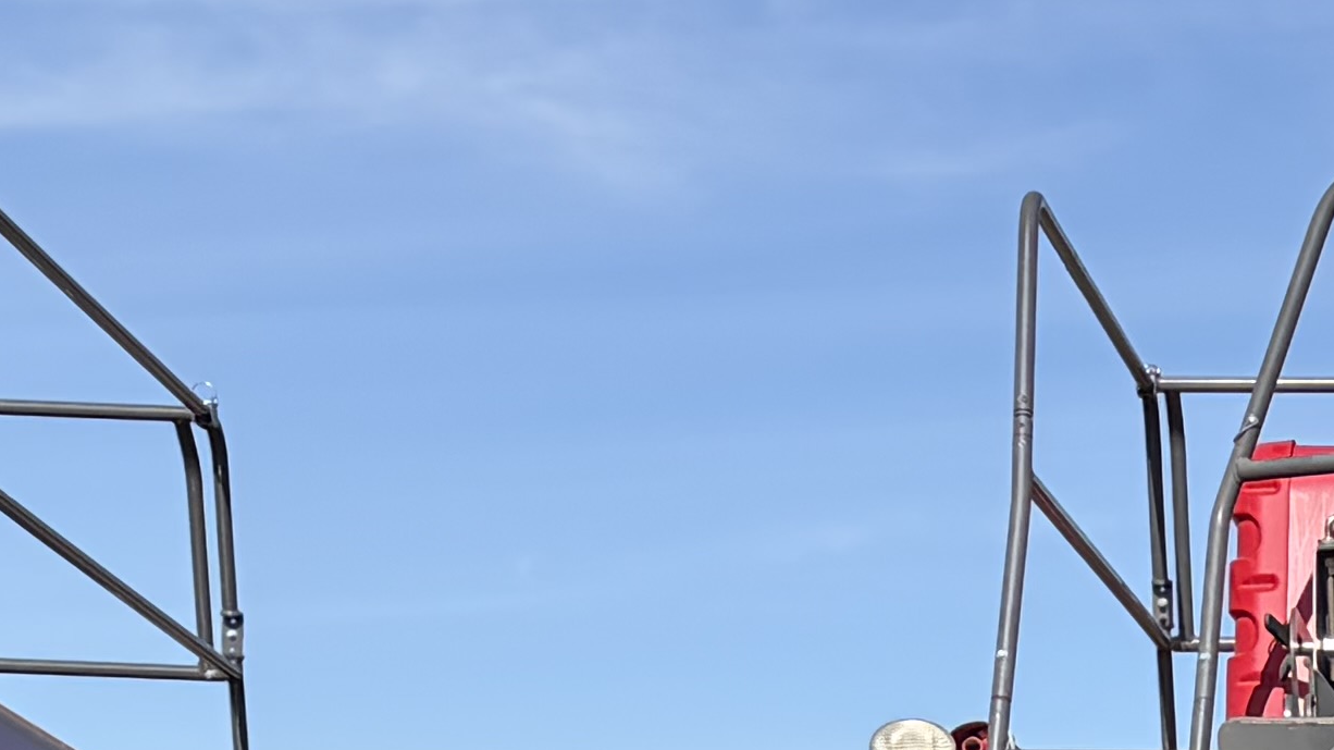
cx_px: 1747
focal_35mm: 132
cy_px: 1668
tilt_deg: -4.2
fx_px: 4668
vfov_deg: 8.5
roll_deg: +0.3
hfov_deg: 15.5
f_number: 1.6
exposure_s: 1/3279
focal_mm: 5.96
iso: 50
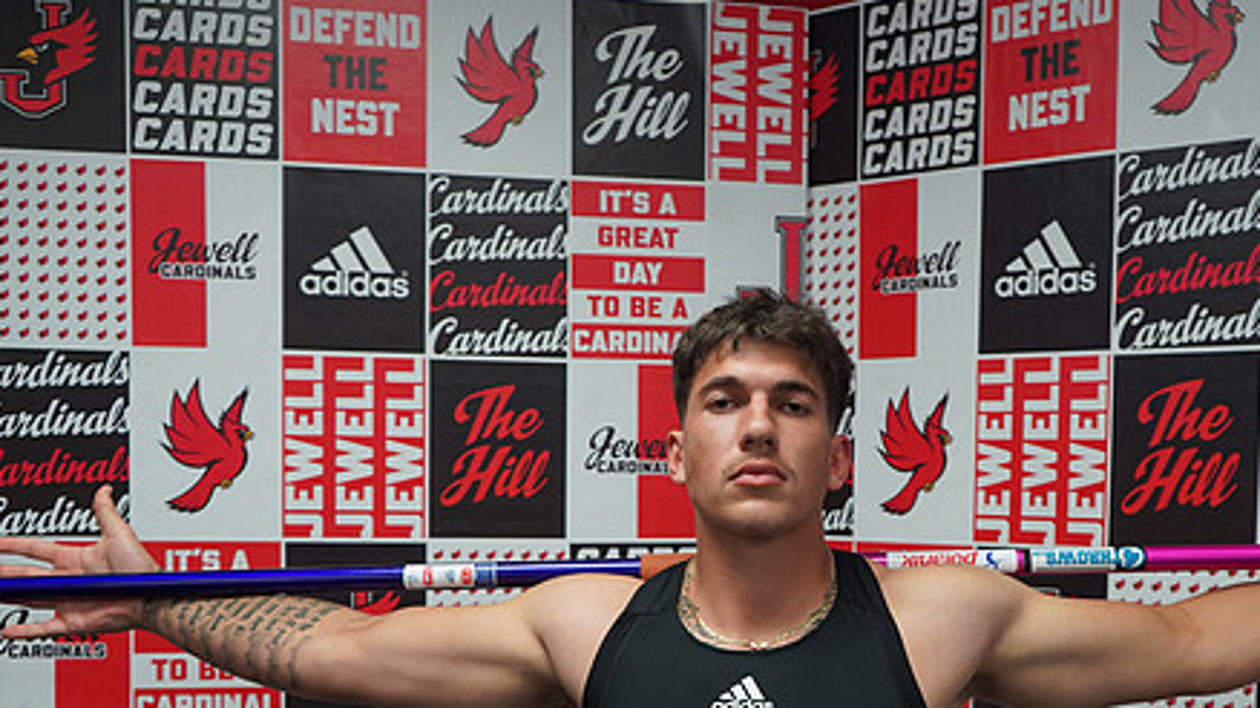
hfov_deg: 47.0
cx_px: 774
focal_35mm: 43
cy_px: 551
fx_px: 1436
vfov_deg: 27.2
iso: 1000
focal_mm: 31
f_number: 4
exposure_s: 1/160
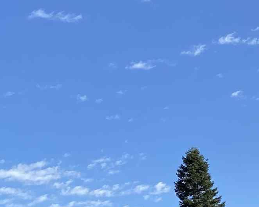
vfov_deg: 12.8
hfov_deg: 15.9
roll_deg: +2.6
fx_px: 905
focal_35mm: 118
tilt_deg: +9.1
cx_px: 282
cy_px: 229
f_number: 1.8
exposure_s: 1/2268
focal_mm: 4.25
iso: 32
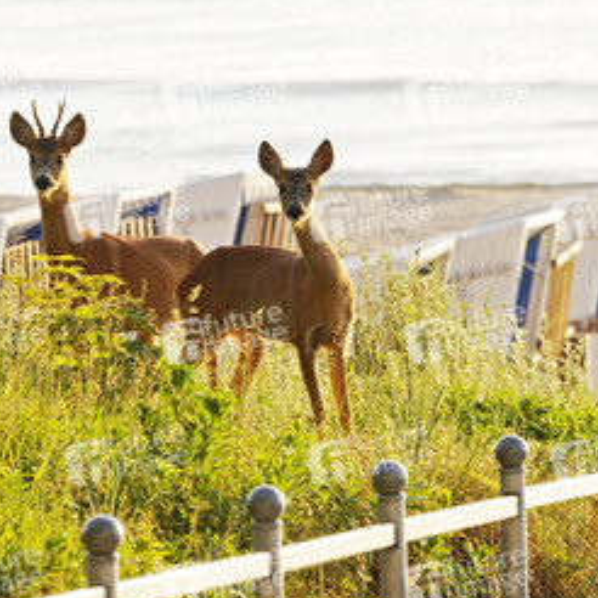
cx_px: 158
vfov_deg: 3.8
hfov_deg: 3.8
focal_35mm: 467
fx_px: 9127
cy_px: 275
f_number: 9
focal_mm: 300
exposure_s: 1/320
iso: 500
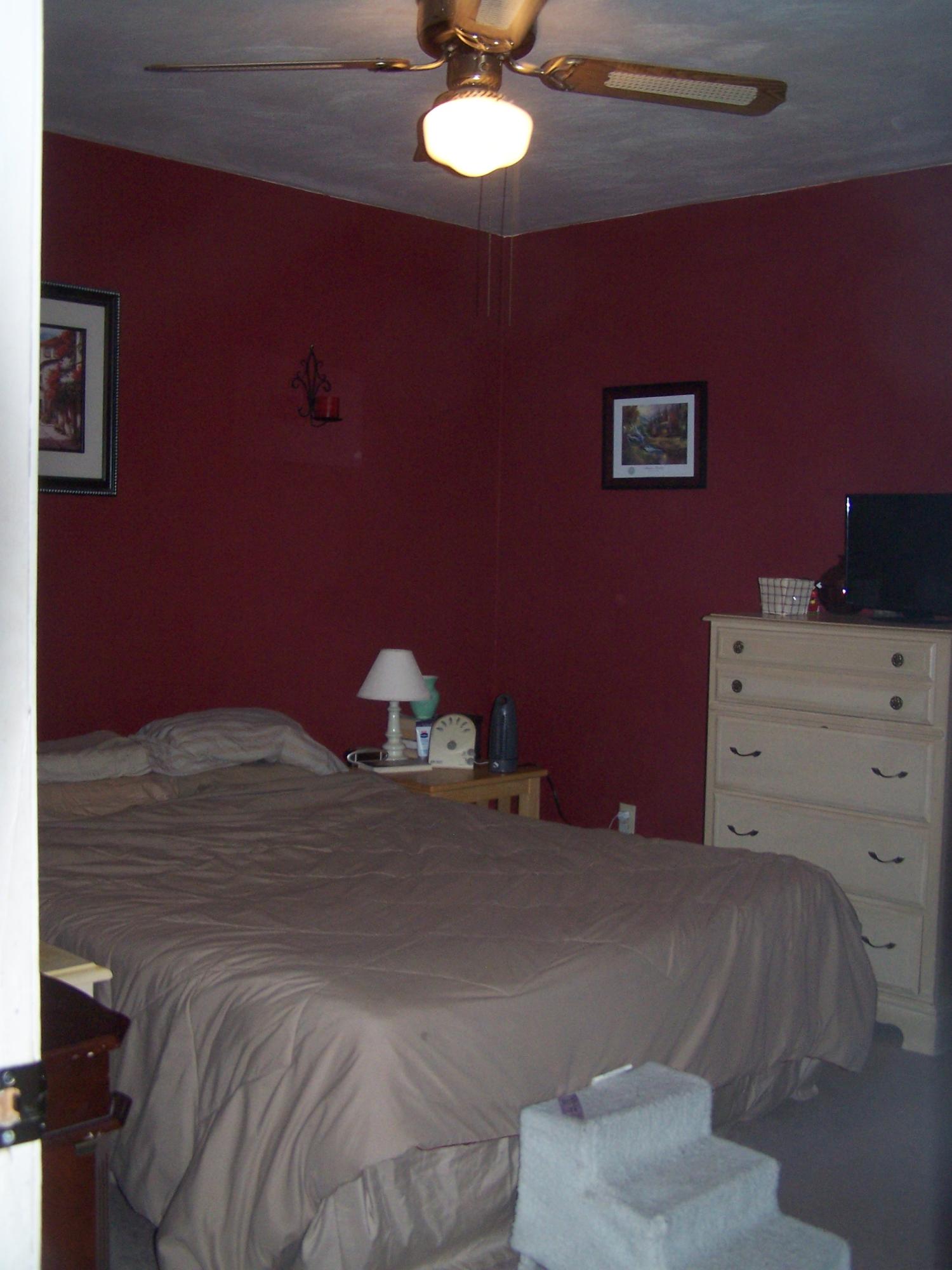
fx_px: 1393
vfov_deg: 49.0
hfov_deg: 37.7
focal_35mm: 38
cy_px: 635
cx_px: 476
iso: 140
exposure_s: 1/60
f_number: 2.8
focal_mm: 6.3
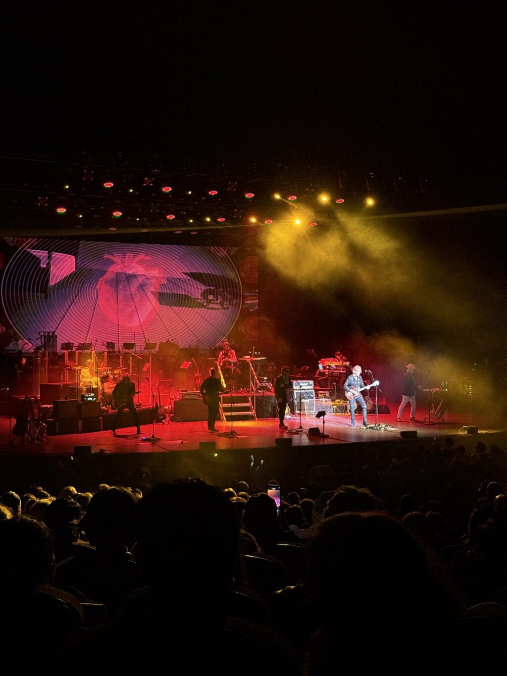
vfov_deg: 39.7
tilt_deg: -0.9
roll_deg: +0.0
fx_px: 937
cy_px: 338
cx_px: 254
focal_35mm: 48
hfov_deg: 30.3
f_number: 1.78
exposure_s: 1/31
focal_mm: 6.76
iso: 500
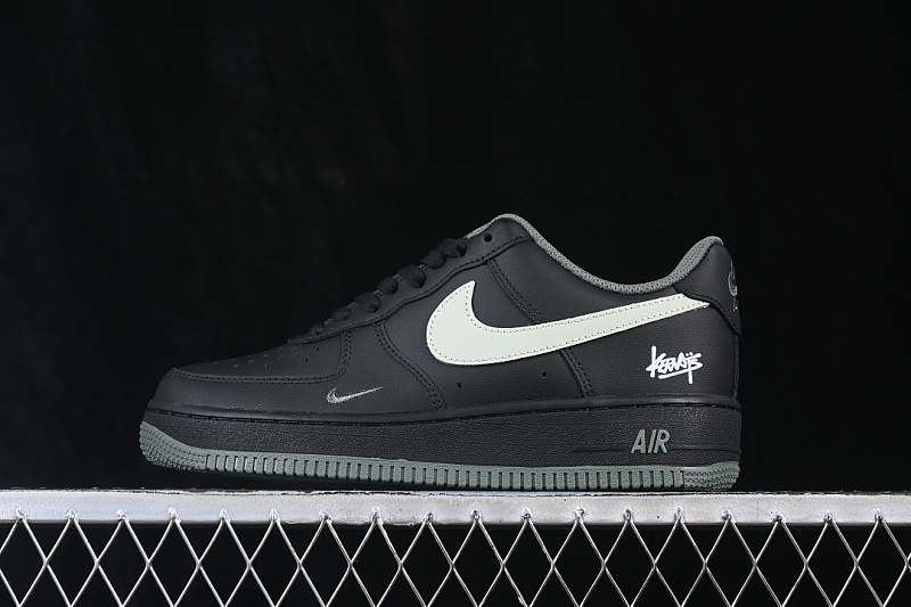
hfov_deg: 27.0
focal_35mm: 75
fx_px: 1897
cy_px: 304
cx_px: 456
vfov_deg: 18.2
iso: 160
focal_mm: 50
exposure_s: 1/60
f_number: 6.3
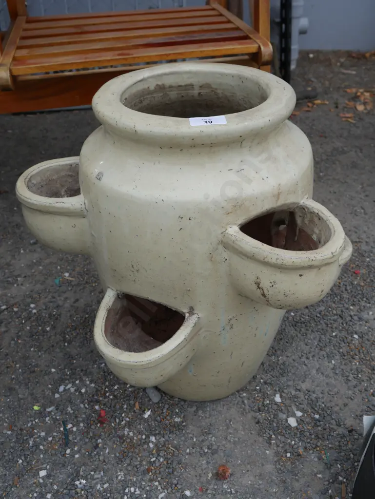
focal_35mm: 36
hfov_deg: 39.7
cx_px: 188
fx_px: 520
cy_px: 250
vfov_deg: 51.3
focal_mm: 18
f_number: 5.6
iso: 200
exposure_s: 1/160
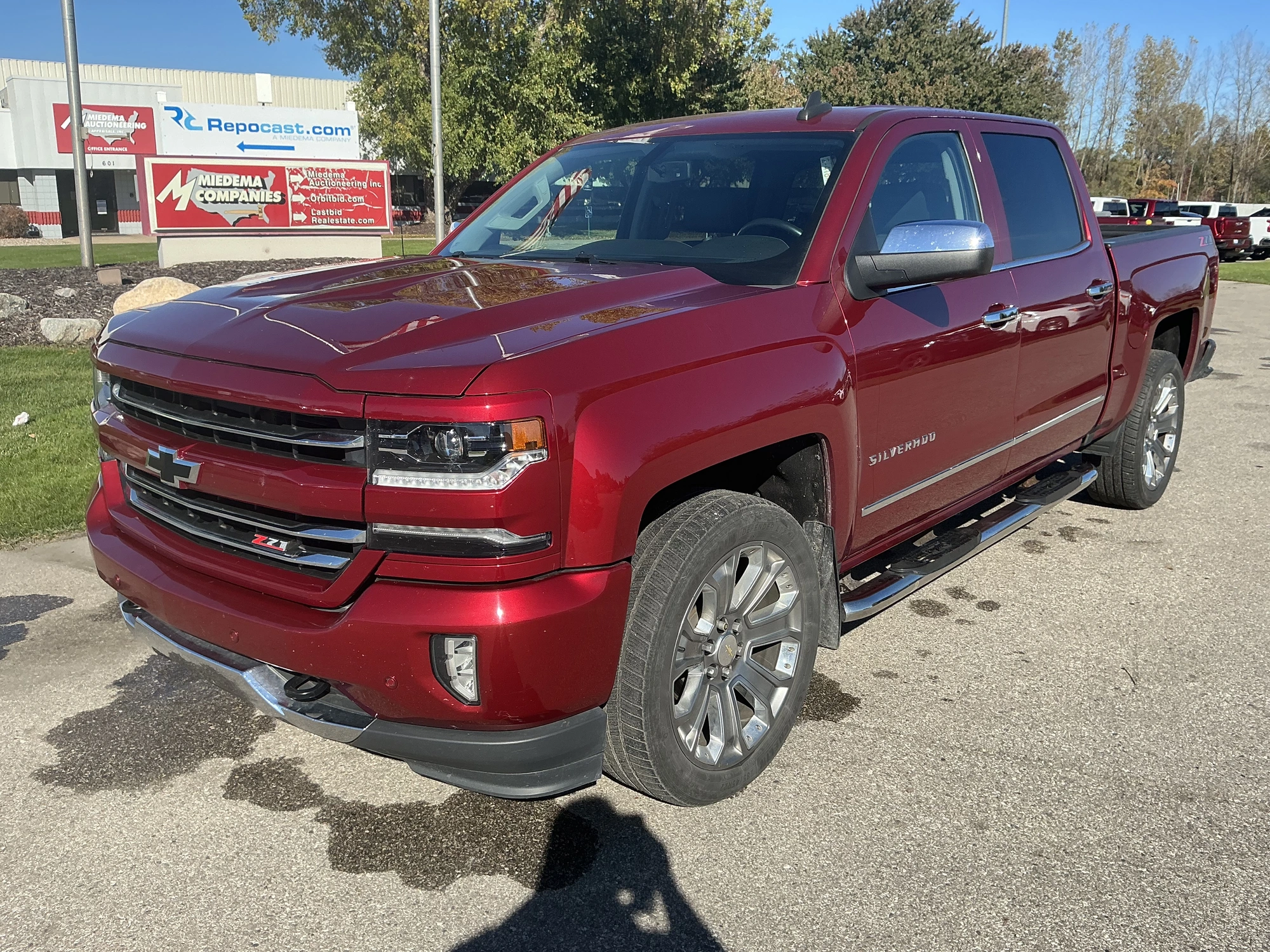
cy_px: 476
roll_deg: -1.1
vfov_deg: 49.7
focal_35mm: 28
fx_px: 1027
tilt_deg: -14.9
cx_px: 635
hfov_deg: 63.4
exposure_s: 1/1311
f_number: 1.8
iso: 25
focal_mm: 3
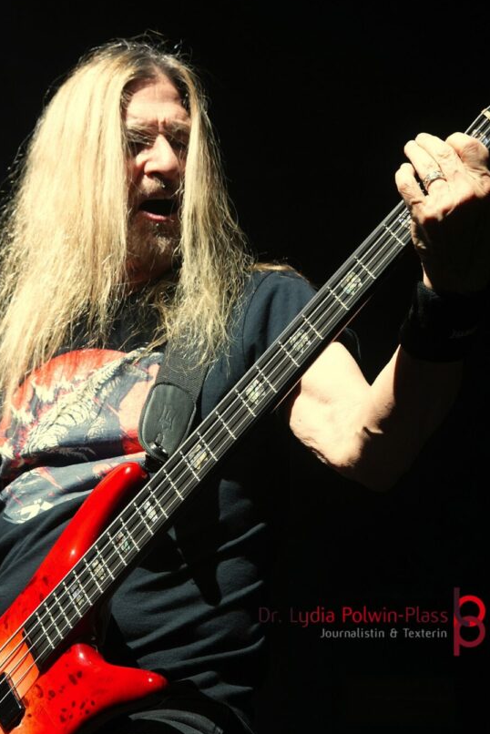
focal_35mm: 101
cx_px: 157
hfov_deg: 13.6
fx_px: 2054
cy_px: 278
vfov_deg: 20.2
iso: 640
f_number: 4.5
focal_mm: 47
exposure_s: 1/160
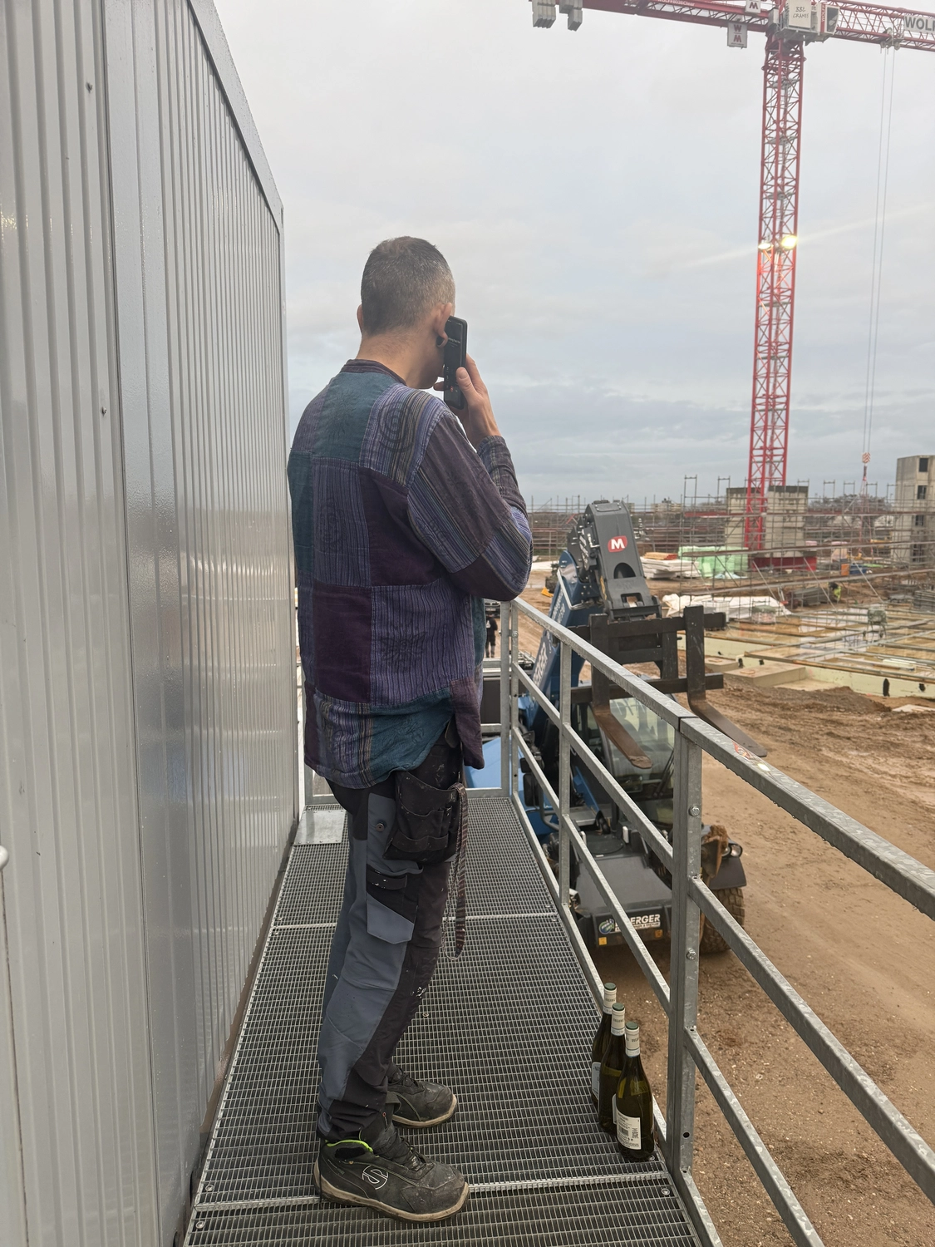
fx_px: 864
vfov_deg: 71.6
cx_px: 468
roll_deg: +0.0
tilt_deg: -6.0
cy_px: 624
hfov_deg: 56.8
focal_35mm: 24
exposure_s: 1/121
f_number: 1.78
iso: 125
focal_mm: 6.76
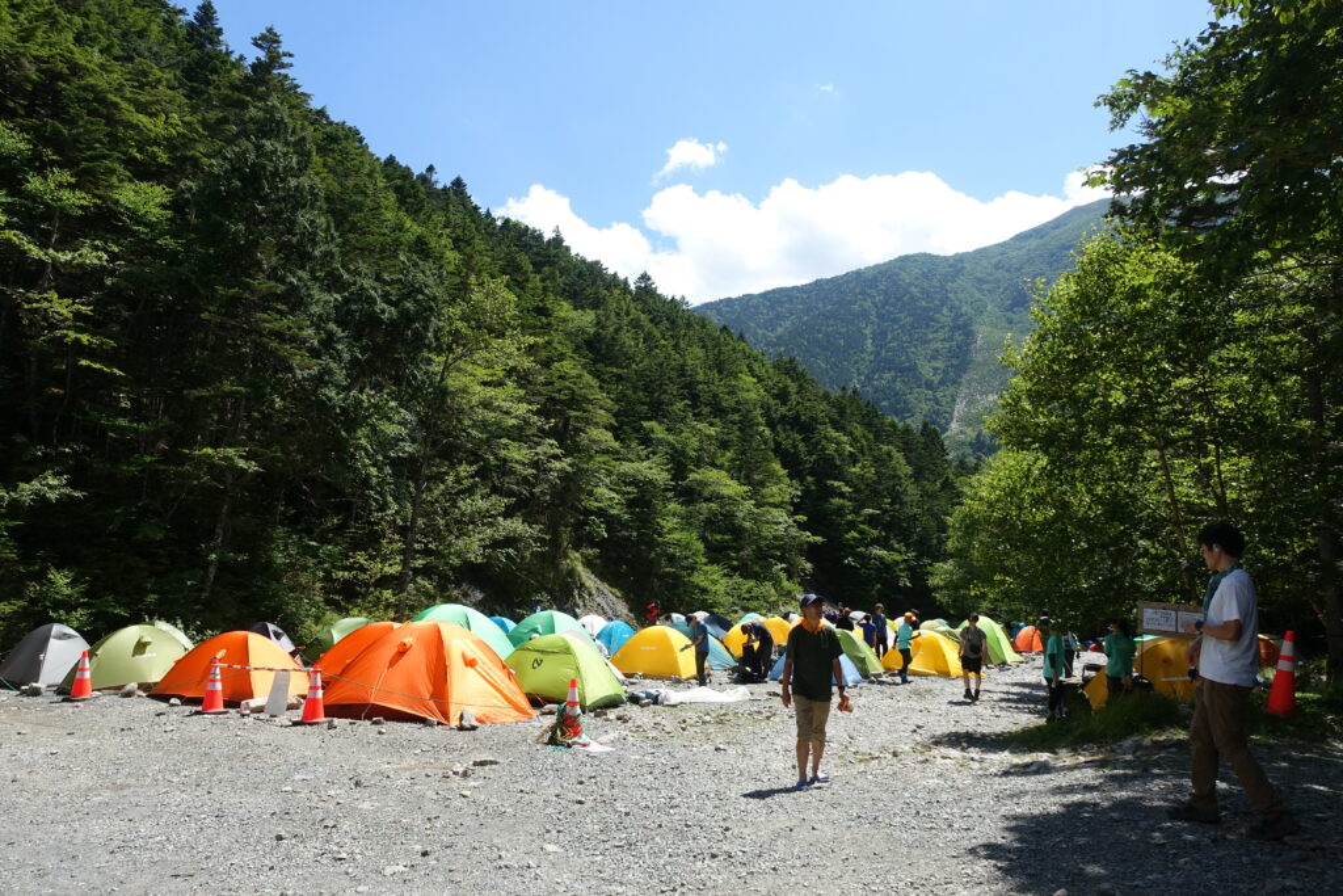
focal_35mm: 24
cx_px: 672
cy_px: 448
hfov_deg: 73.7
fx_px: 895
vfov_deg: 53.1
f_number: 5.6
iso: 125
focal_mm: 8.8
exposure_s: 1/400
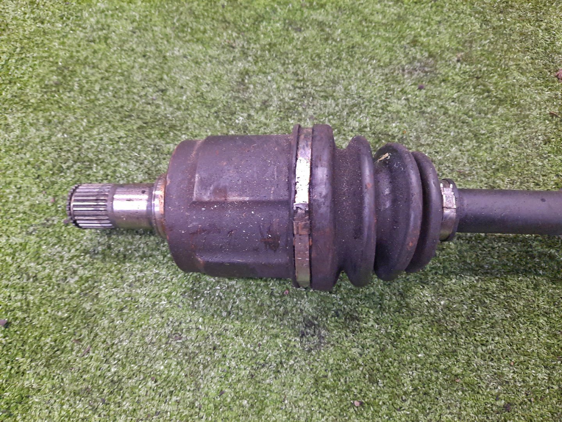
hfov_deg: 69.4
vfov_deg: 54.9
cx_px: 281
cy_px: 211
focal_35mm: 25
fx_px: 406
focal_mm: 4.6
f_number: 2
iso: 451
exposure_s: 1/25
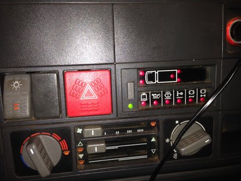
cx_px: 120
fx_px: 230
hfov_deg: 55.4
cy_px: 90
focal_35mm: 33
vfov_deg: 42.9
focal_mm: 4.12
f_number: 2.4
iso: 50
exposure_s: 1/20
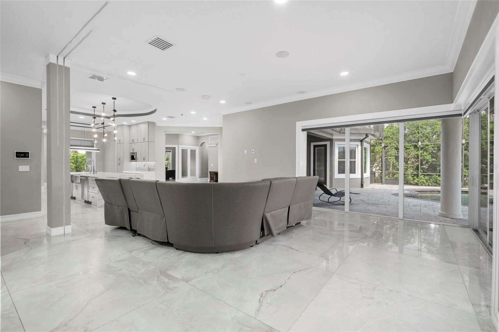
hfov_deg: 100.4
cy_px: 166
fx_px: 208
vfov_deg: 77.3
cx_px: 250
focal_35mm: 15
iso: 100
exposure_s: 1
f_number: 7.1
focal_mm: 10
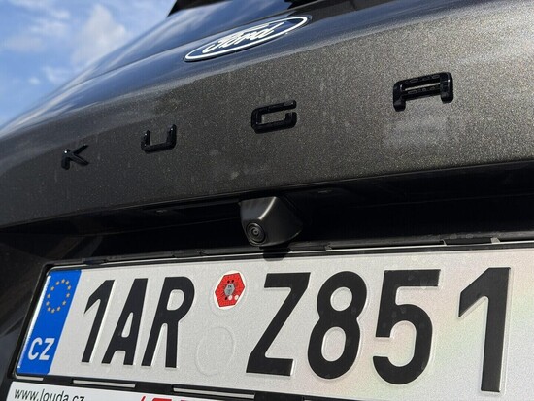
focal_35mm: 48
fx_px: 741
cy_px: 200
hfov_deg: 39.6
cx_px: 267
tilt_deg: +9.1
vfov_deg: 30.3
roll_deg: -1.4
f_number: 1.78
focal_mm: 6.76
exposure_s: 1/7143
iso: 80
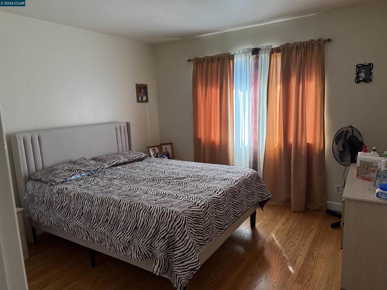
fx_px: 268
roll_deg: +2.4
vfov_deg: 56.8
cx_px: 194
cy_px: 145
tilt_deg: -9.4
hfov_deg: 71.6
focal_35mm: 24
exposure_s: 1/163
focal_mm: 6.76
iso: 200
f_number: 1.78
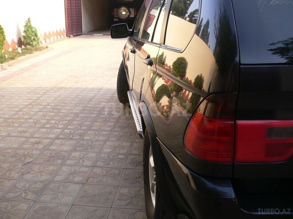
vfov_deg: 40.7
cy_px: 110
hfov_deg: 52.6
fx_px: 296
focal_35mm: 35
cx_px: 146
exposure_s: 1/100
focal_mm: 5.8
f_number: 2.8
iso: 80
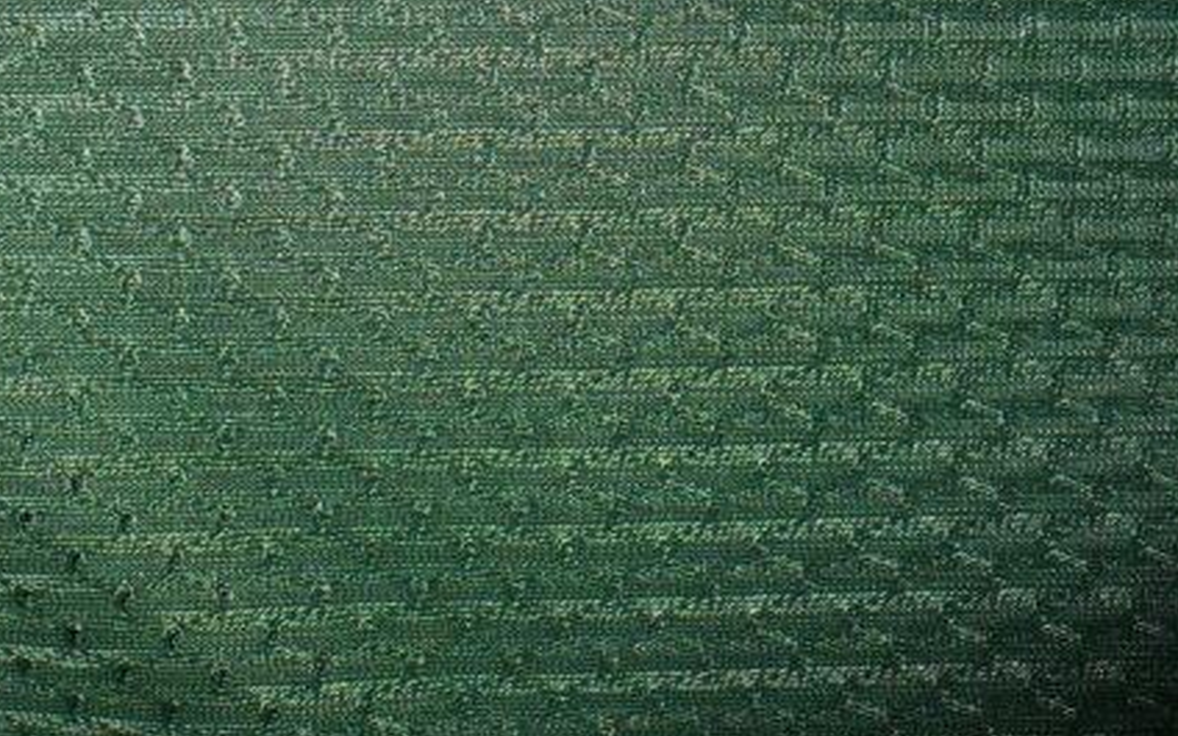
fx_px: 2279
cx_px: 320
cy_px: -53
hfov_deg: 28.6
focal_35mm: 71
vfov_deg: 17.8
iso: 100
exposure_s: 1/30
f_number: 2.8
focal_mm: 6.1
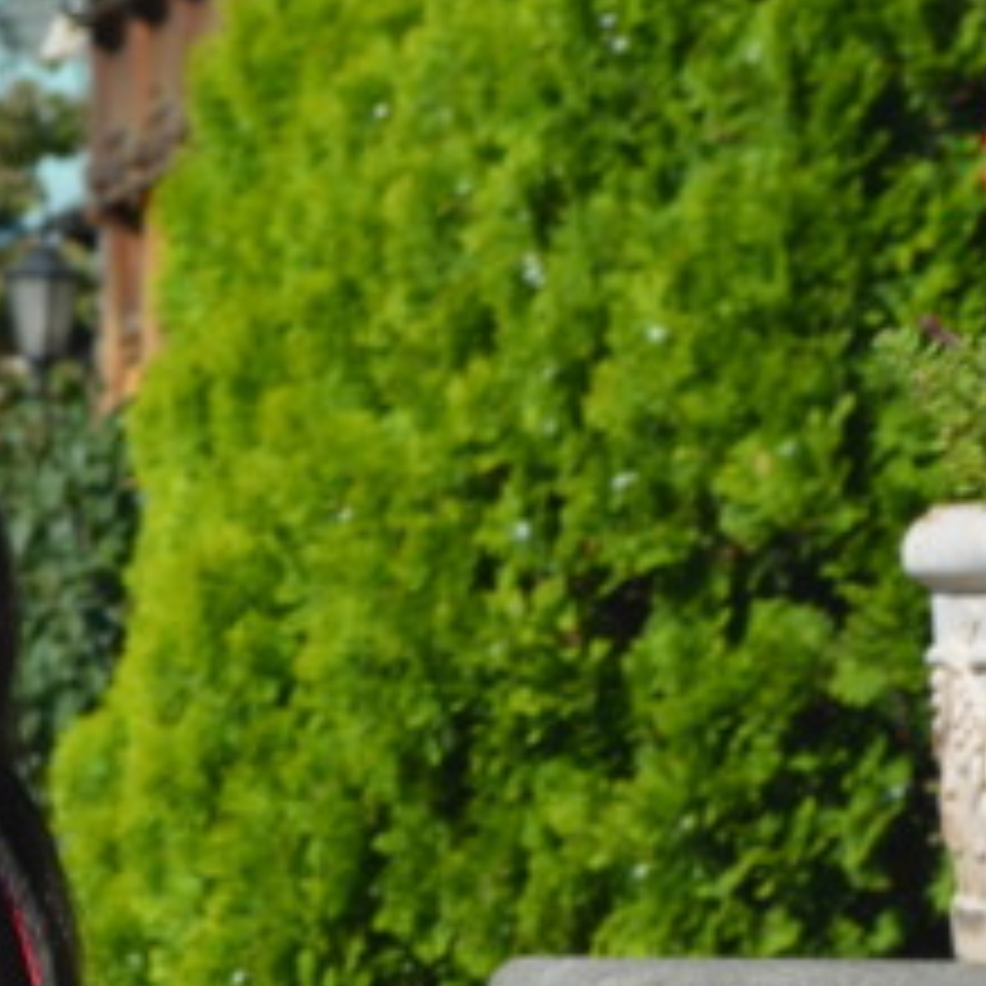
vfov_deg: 6.4
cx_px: -198
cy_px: 1810
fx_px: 8636
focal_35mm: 268
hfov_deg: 6.5
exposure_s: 1/250
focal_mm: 45
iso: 110
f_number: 8
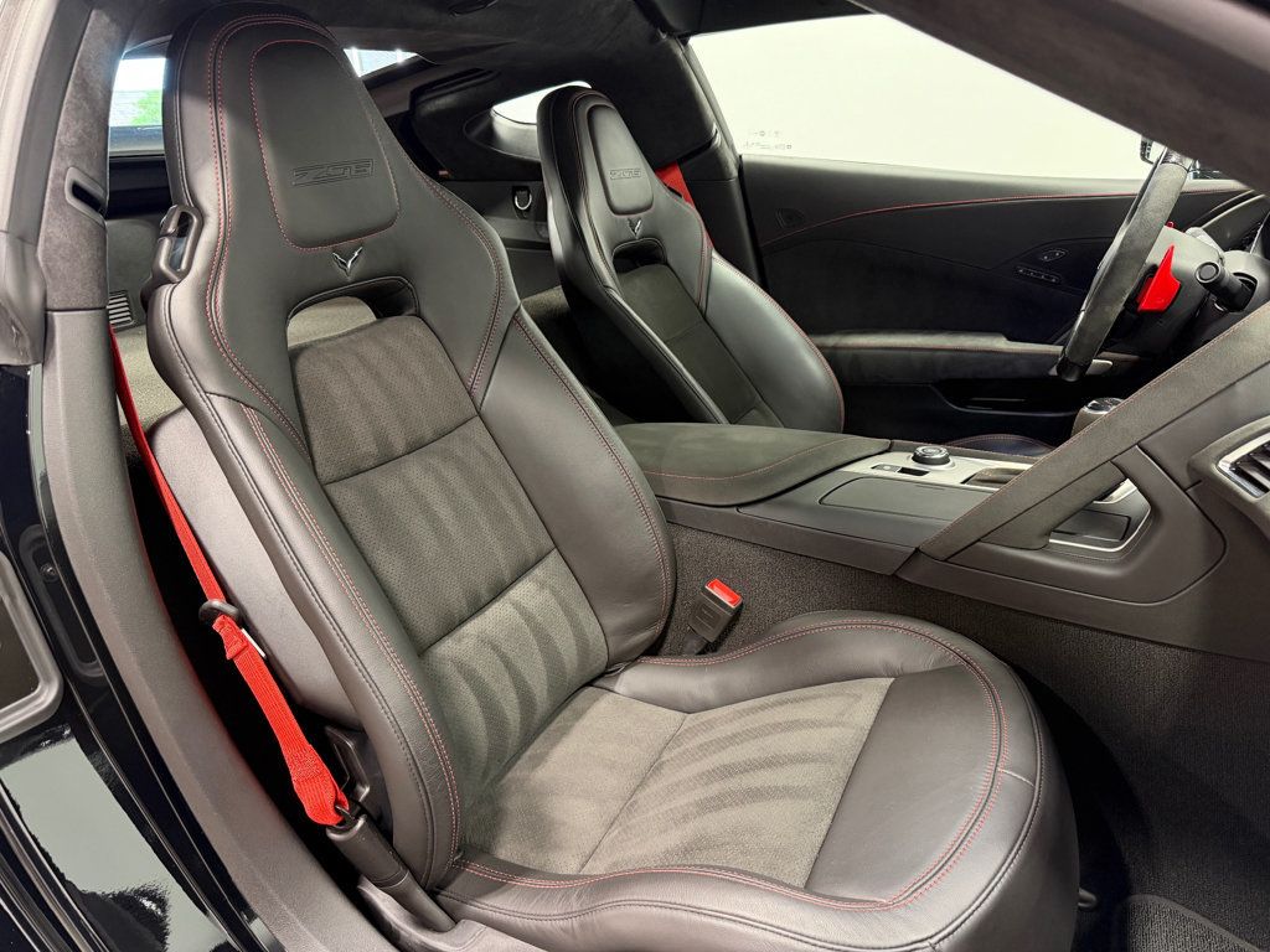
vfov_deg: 56.8
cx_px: 635
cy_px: 476
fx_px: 881
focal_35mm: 24
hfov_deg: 71.6
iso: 500
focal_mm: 6.76
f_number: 1.78
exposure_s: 1/60
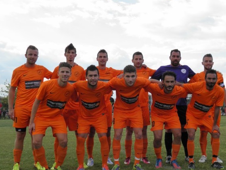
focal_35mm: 46
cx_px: 125
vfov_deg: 31.5
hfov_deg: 41.2
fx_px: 300
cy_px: 89
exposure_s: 1/160
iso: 50
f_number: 5.7
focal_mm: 7.1
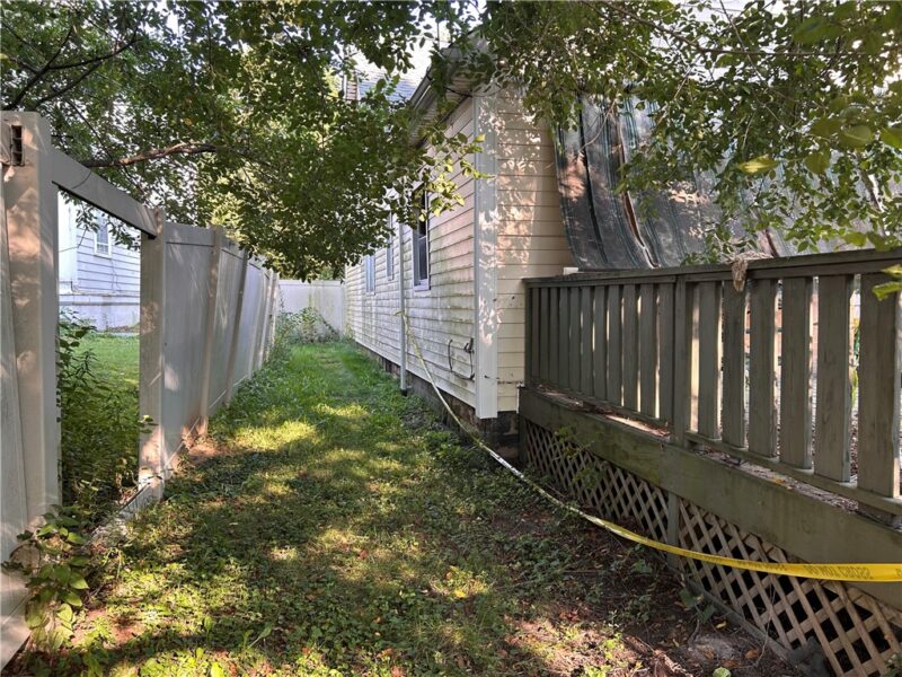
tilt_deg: -1.6
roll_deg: +0.3
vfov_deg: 53.1
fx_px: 677
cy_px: 338
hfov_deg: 67.3
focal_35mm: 26
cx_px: 451
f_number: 1.5
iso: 50
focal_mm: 5.7
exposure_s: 1/121
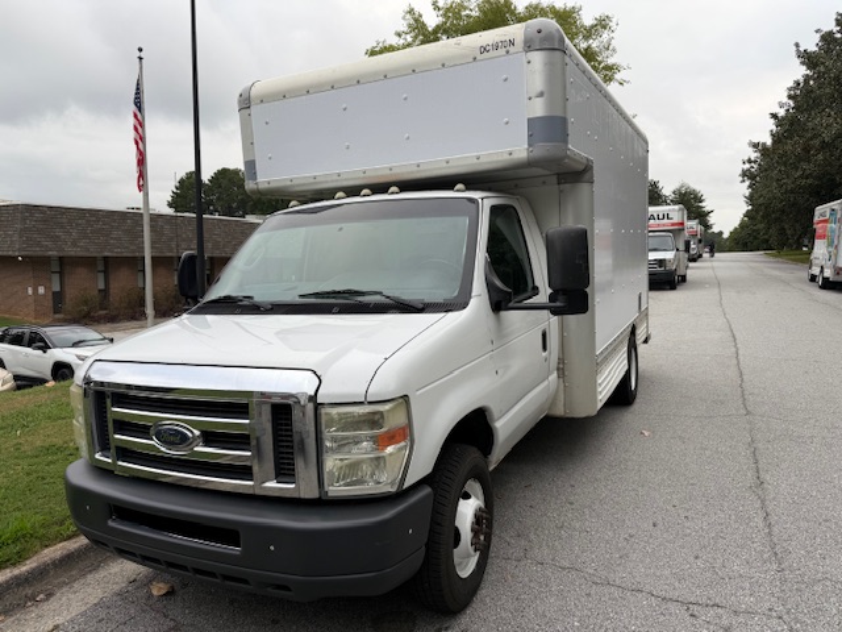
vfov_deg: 56.8
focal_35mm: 24
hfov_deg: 71.6
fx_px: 584
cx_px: 421
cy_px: 316
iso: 80
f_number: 1.78
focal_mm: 6.76
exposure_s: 1/370
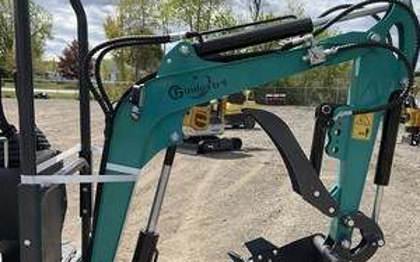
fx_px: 469
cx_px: 262
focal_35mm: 41
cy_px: 168
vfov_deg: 31.0
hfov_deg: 47.8
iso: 25
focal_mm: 3
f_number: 1.8
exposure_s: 1/1490
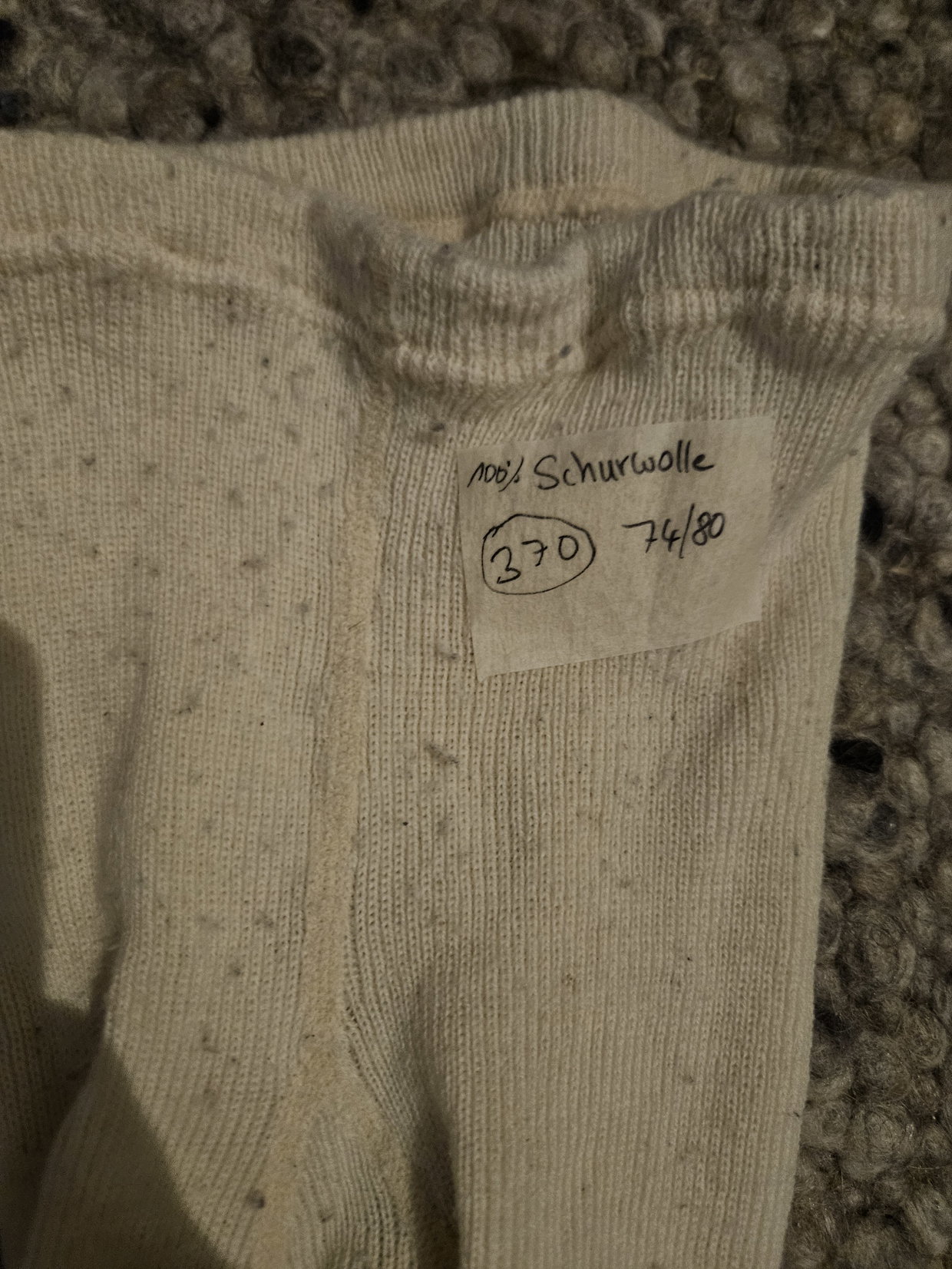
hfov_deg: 58.9
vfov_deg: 73.9
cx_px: 476
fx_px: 843
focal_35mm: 23
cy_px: 634
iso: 640
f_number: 1.8
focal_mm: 5.4
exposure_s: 1/25
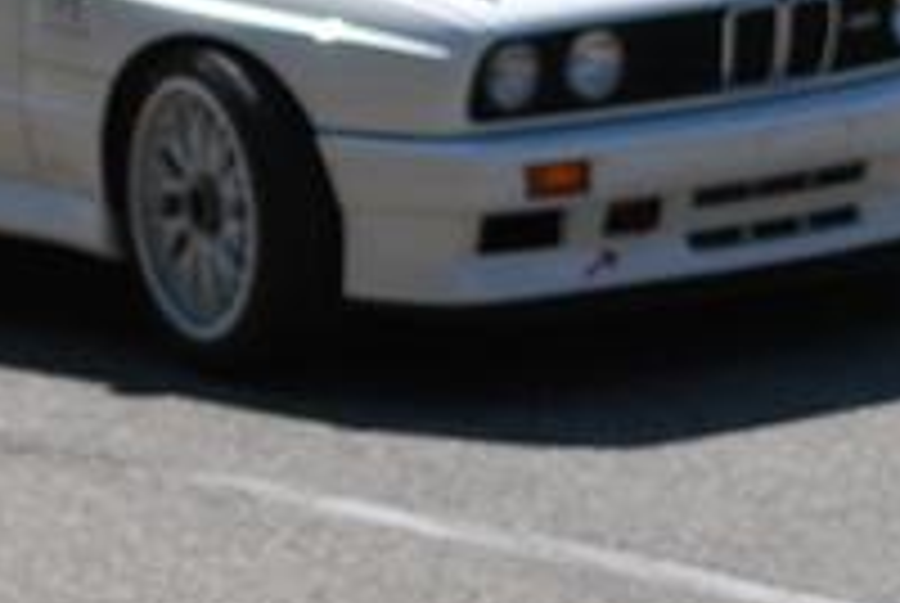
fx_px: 19844
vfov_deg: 1.7
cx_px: 342
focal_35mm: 793
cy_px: 270
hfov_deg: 2.6
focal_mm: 165
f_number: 5.3
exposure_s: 1/800
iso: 200
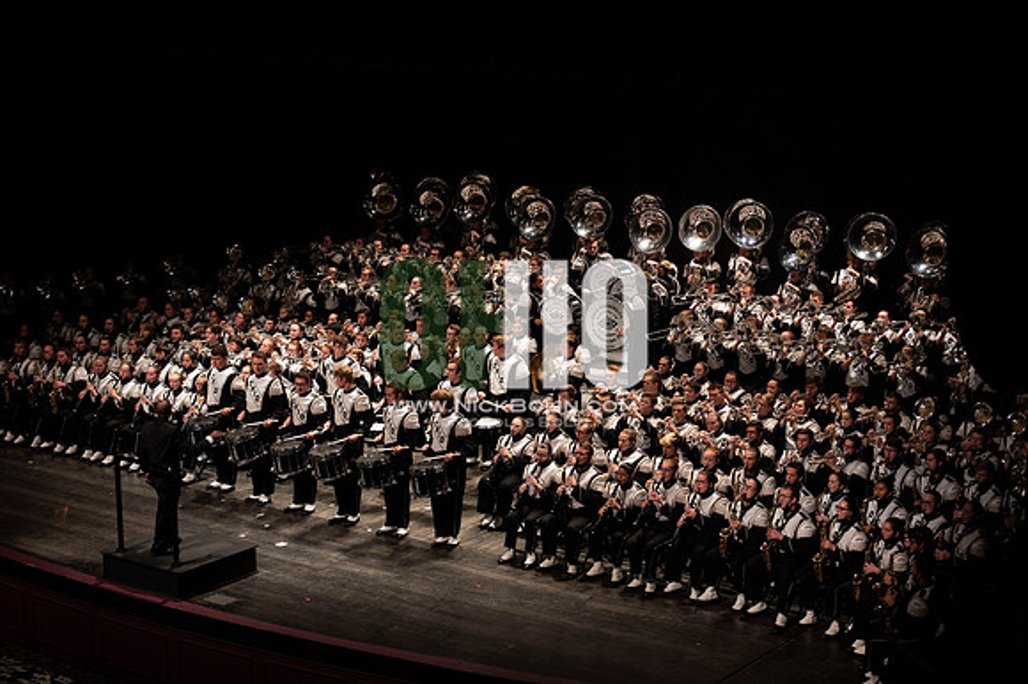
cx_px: 514
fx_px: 1998
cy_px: 342
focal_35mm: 70
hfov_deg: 28.9
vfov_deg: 19.4
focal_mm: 70
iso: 1000
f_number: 2.8
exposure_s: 1/500
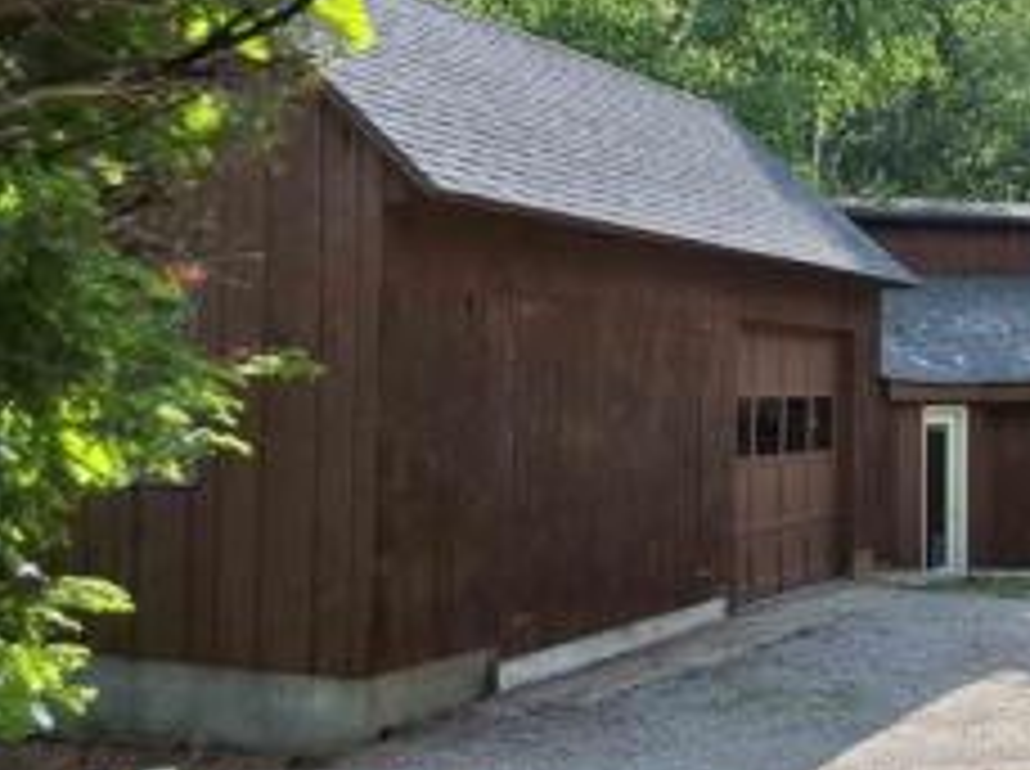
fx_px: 1456
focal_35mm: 49
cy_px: 351
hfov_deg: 36.9
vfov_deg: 29.6
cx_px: 891
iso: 32
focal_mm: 2.91
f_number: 1.9
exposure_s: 1/1754
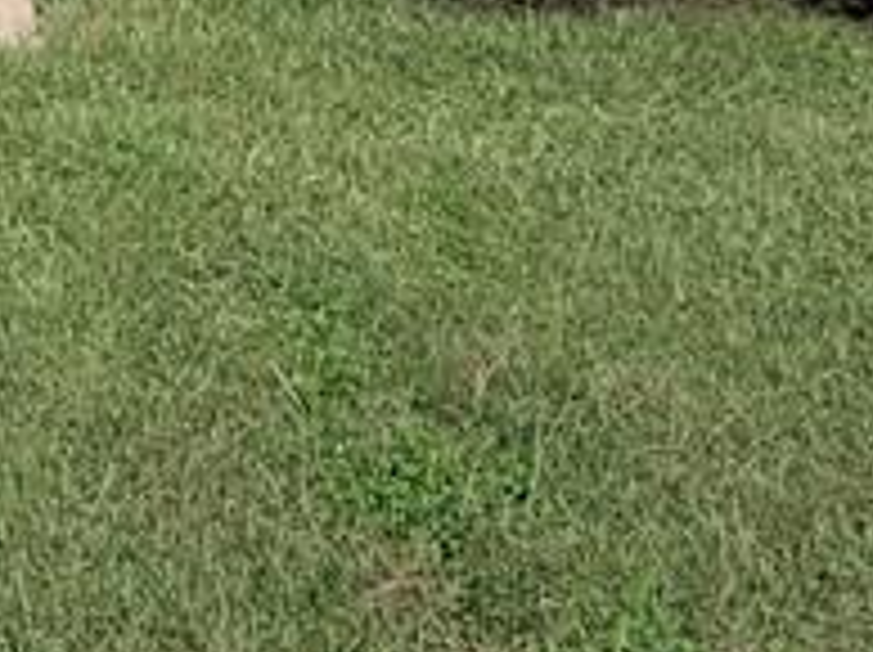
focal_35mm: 74
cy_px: -580
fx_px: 1864
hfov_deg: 23.4
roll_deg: -0.8
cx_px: -256
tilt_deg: +4.5
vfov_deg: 16.2
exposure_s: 1/770
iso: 32
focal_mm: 2.22
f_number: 2.2
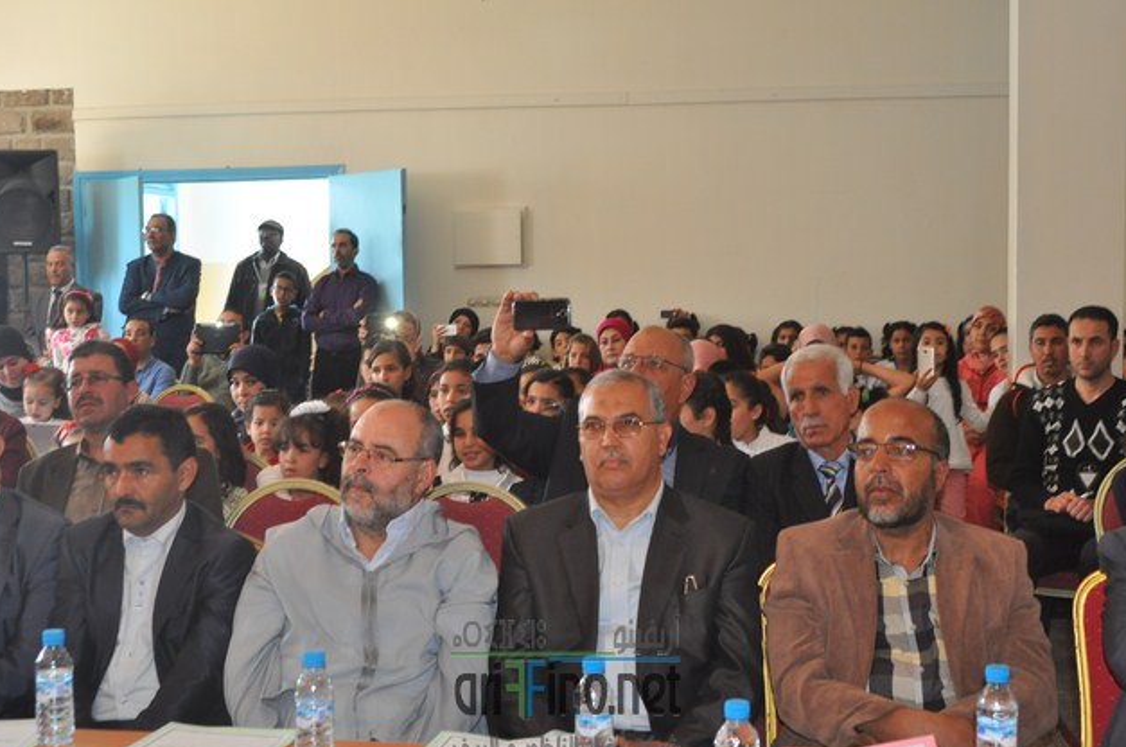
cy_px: 380
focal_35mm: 49
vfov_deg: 27.4
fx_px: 1530
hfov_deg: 40.4
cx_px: 566
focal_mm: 32
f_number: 3.8
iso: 800
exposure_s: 1/60
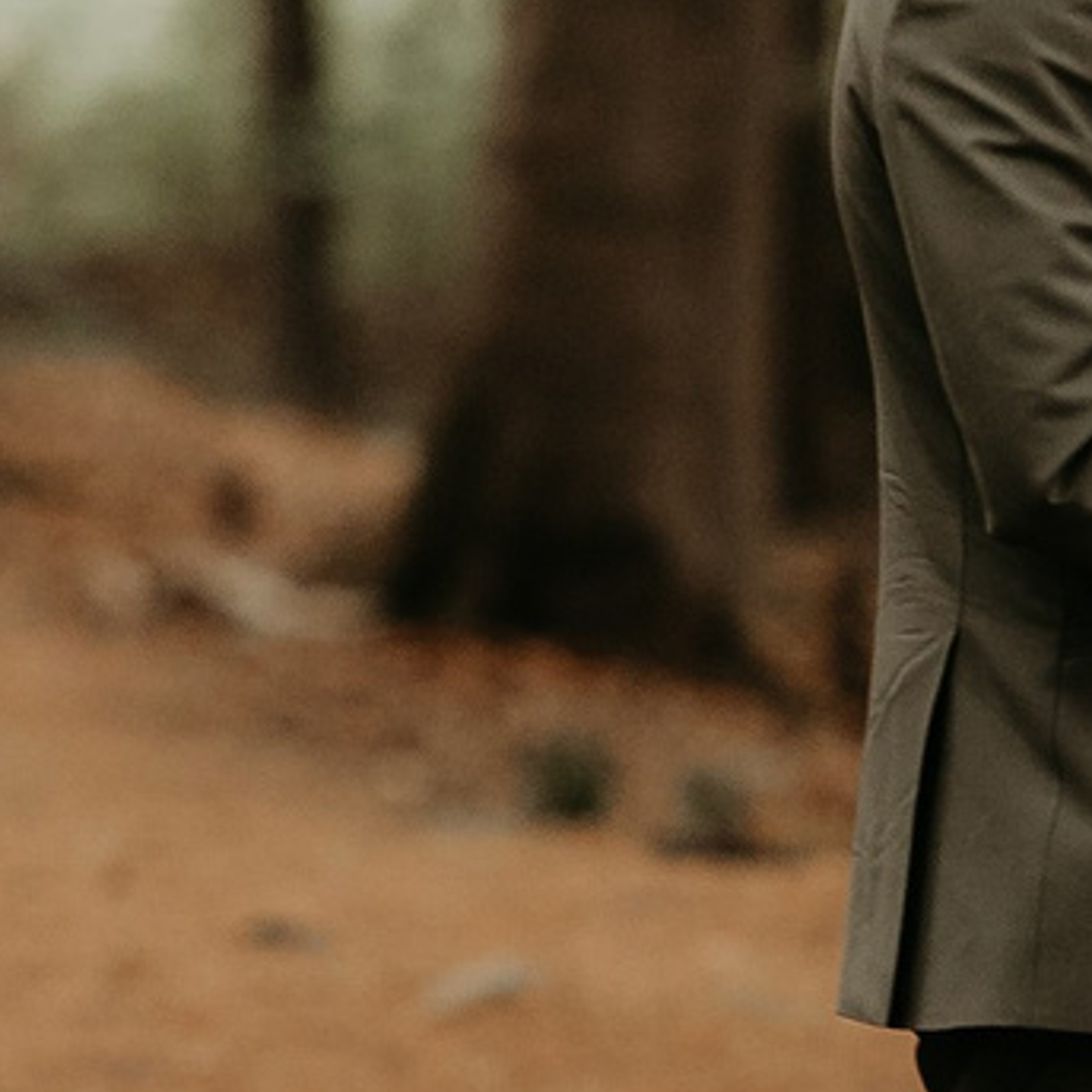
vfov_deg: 3.3
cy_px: 275
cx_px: 692
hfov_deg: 3.3
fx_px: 19166
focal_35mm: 537
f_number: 1.8
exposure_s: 1/200
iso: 800
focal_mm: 85
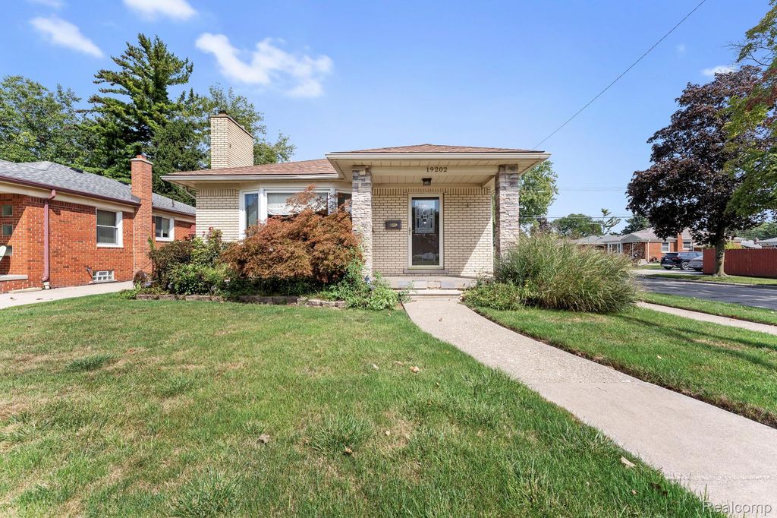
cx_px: 388
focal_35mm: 14
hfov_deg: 104.3
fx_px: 302
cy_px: 259
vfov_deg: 81.2
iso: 500
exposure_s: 1/250
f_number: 8
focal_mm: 14
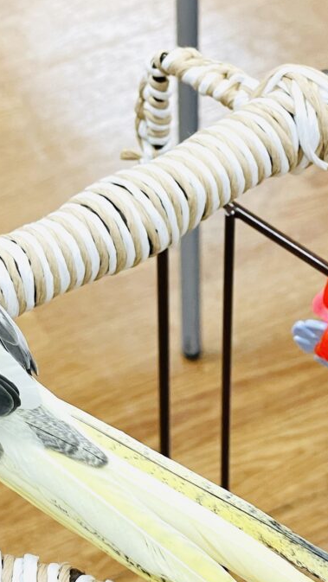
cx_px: -40
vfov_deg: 21.1
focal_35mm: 101
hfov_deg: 11.8
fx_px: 1560
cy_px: 383
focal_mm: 6
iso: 100
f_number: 2
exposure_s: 1/100
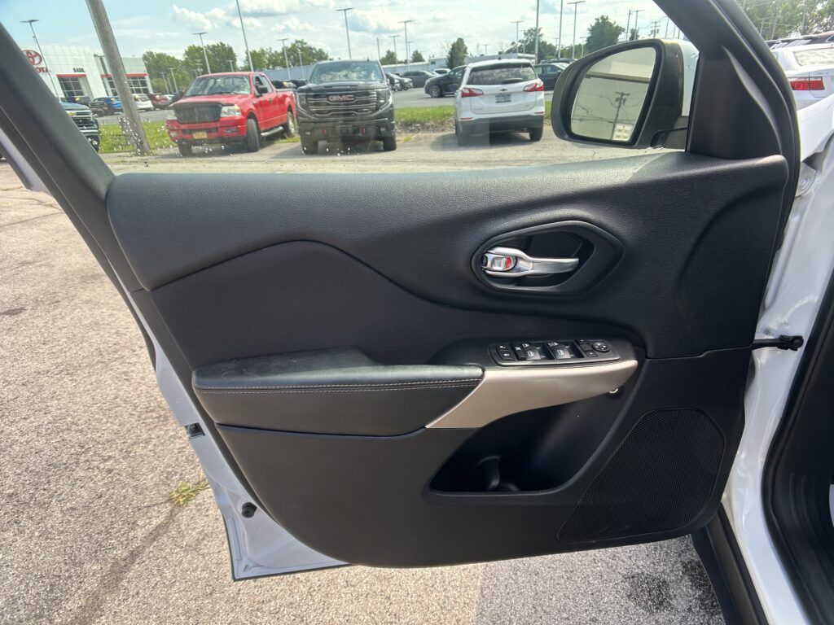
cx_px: 417
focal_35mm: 26
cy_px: 312
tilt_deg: -27.5
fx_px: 626
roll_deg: +3.4
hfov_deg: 67.3
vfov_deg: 53.1
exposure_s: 1/696
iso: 50
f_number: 1.5
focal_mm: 5.7
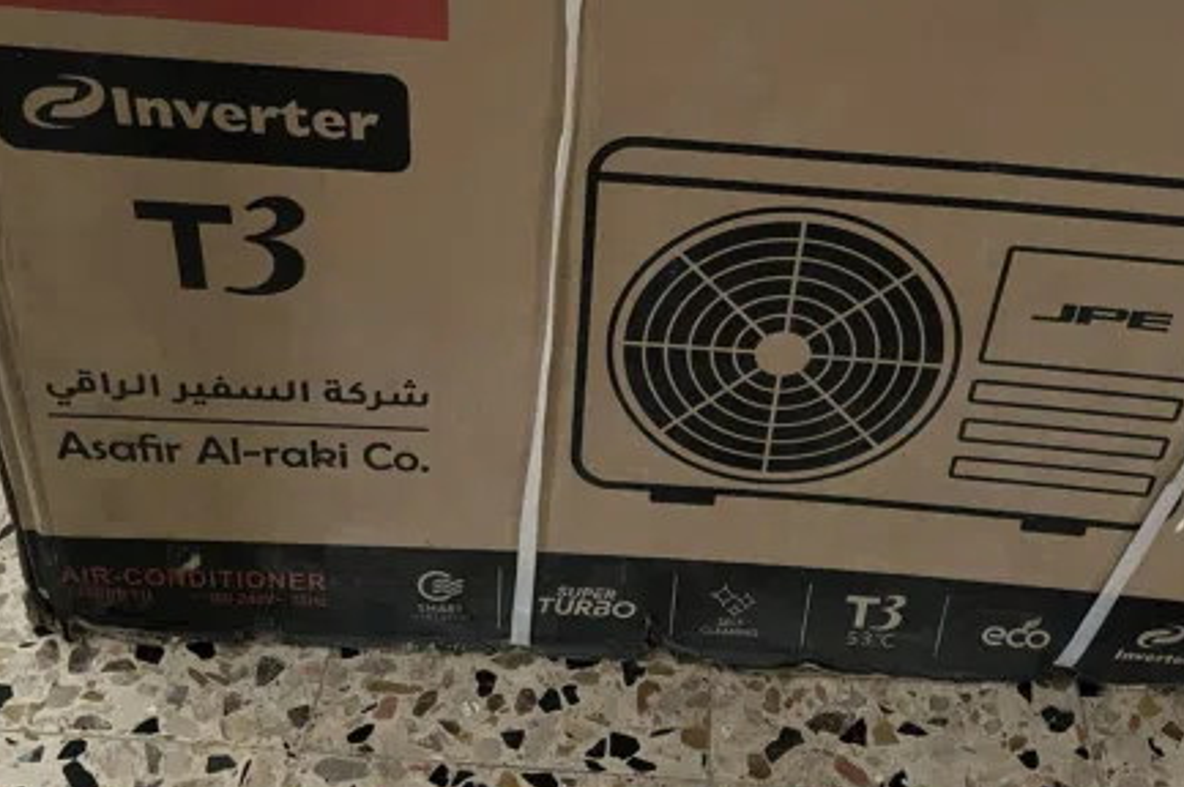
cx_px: 692
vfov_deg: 32.7
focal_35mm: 40
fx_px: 1315
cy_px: 194
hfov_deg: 48.3
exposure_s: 1/33
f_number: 1.5
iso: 640
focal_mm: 5.7
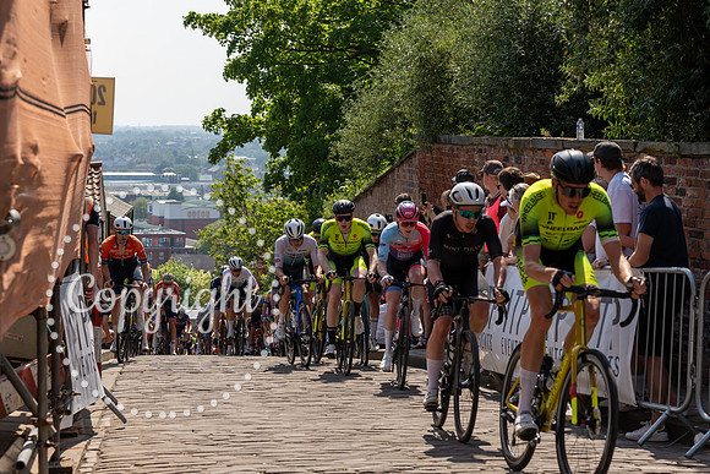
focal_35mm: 85
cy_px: 194
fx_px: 1686
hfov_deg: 23.8
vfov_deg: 16.0
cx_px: 335
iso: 160
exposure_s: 1/1600
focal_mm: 62
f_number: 4
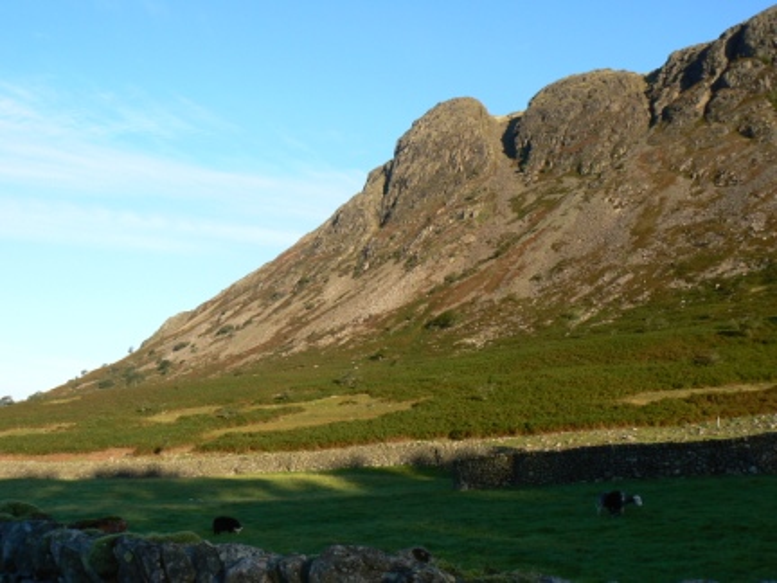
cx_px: 388
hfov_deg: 51.4
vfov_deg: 39.7
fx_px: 808
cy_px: 292
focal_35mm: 36
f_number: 5.6
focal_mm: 6
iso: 80
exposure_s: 1/200
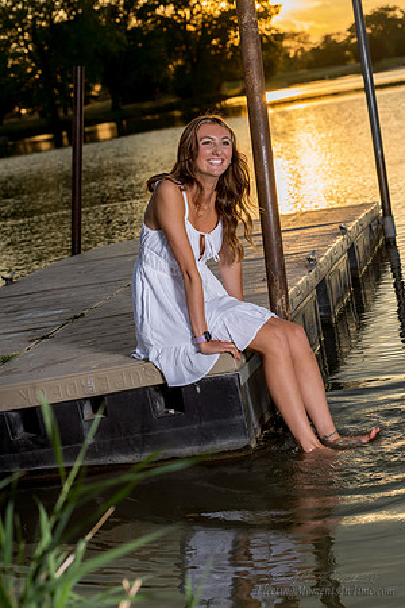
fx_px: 1266
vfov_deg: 27.0
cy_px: 304
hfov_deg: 18.2
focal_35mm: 75
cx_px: 202
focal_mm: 75
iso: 100
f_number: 5.6
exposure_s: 1/250
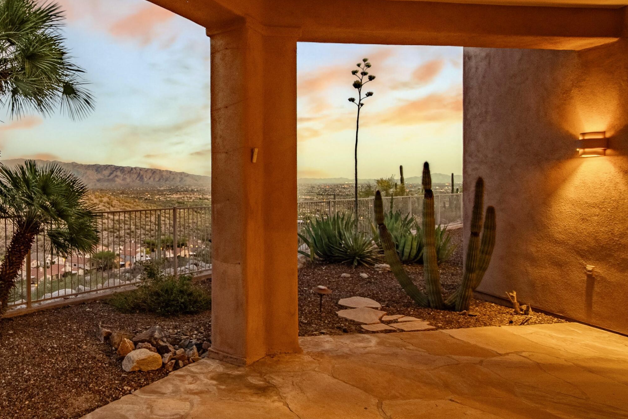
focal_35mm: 24
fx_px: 419
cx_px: 158
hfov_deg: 69.0
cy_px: 196
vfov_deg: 53.1
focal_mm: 11
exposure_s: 1/20
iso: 500
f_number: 8
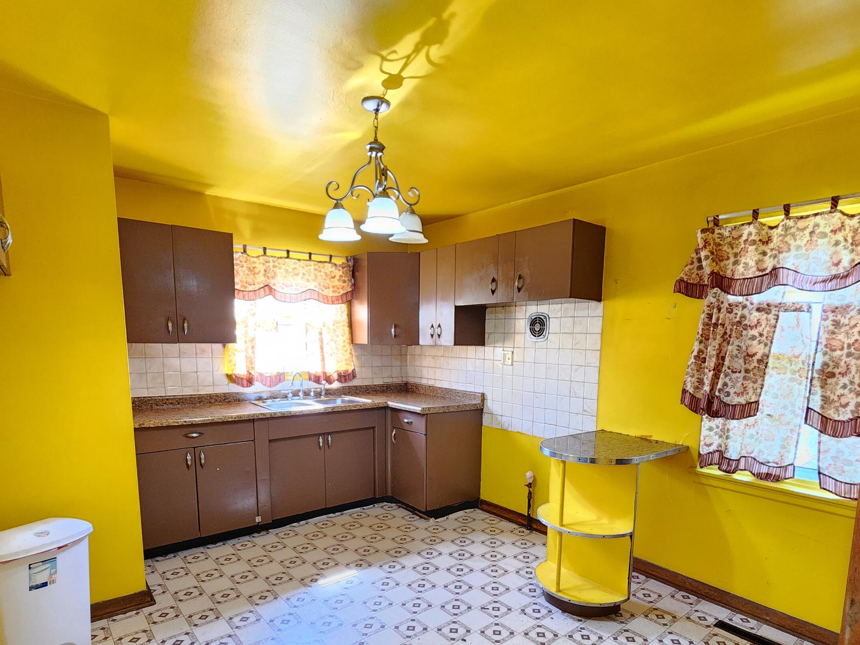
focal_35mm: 18
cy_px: 398
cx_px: 454
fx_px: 447
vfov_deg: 70.6
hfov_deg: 87.7
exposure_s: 1/30
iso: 400
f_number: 2.2
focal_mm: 2.2
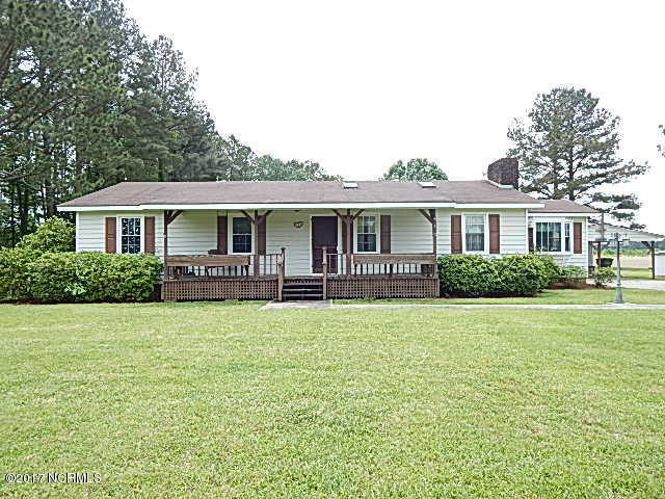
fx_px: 423
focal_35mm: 22
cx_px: 332
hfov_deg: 76.4
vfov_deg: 61.1
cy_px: 250
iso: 125
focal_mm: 4
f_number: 3
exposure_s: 1/640
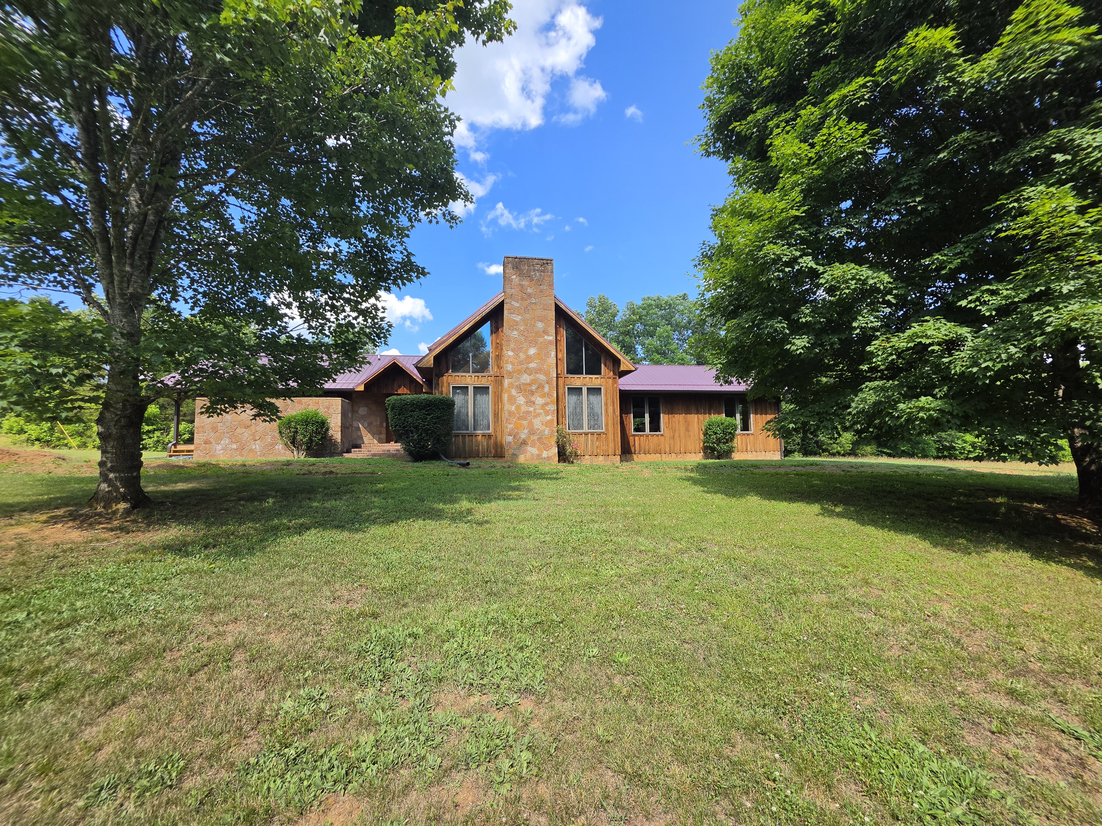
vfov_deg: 89.9
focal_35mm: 13
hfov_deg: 106.2
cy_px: 413
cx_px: 551
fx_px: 414
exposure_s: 1/838
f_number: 1.9
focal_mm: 2.2
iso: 32
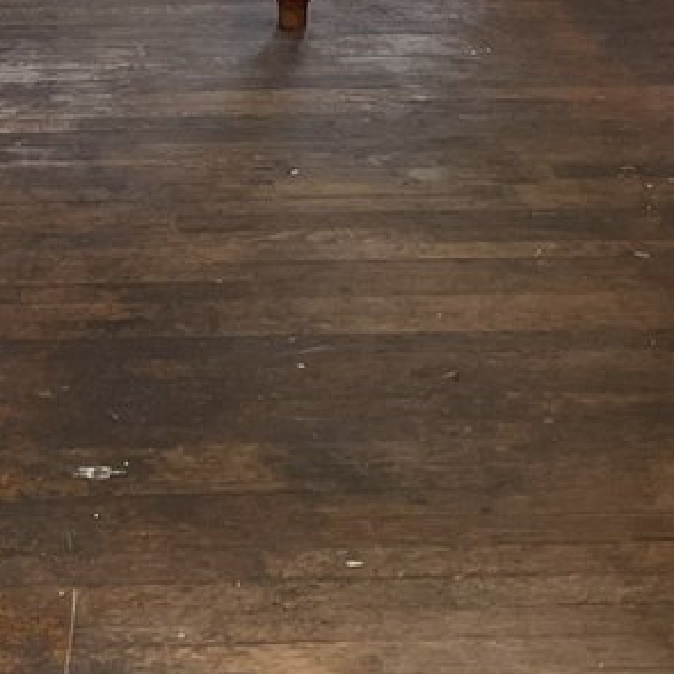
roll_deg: -0.1
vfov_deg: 14.4
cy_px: -500
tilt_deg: -7.5
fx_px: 2379
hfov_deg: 16.0
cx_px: 130
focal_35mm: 108
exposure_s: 1/121
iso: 125
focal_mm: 5.1
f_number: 1.6
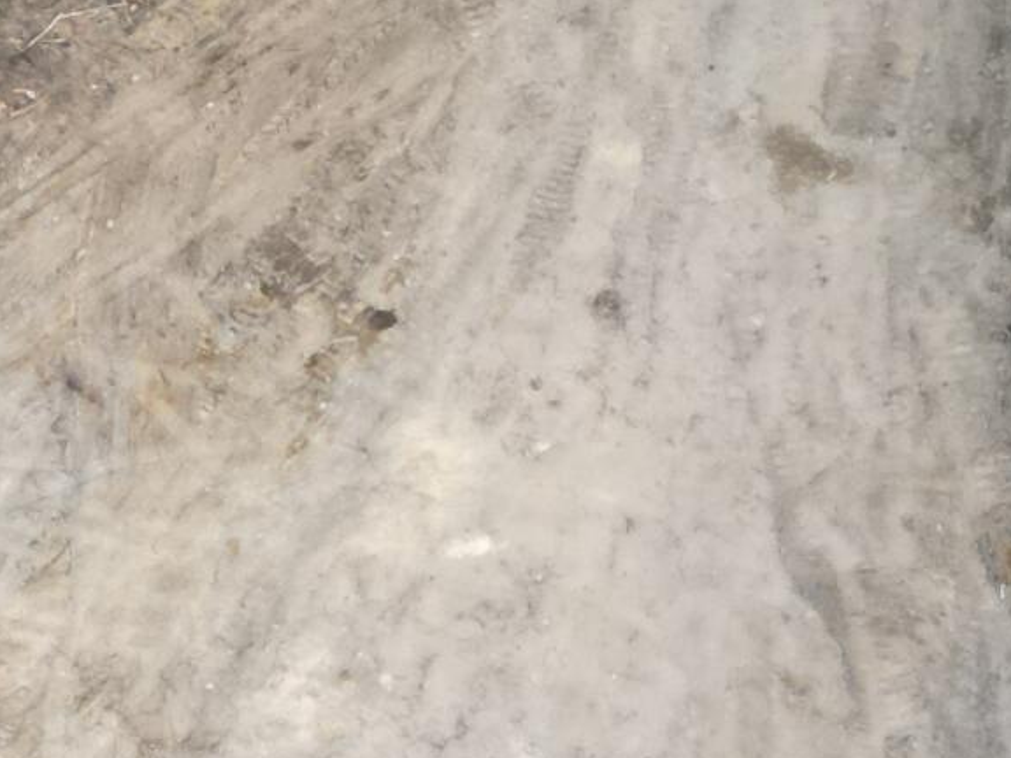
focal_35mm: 125
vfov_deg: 11.1
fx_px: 3651
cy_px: 1349
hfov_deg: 15.1
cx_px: -265
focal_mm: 6.72
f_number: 1.7
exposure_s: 1/320
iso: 100
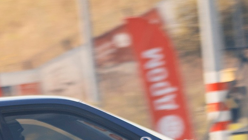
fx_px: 8533
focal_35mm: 1297
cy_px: 195
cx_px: -178
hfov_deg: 1.7
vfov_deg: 0.9
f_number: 9
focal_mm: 160
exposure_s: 1/125
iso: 200
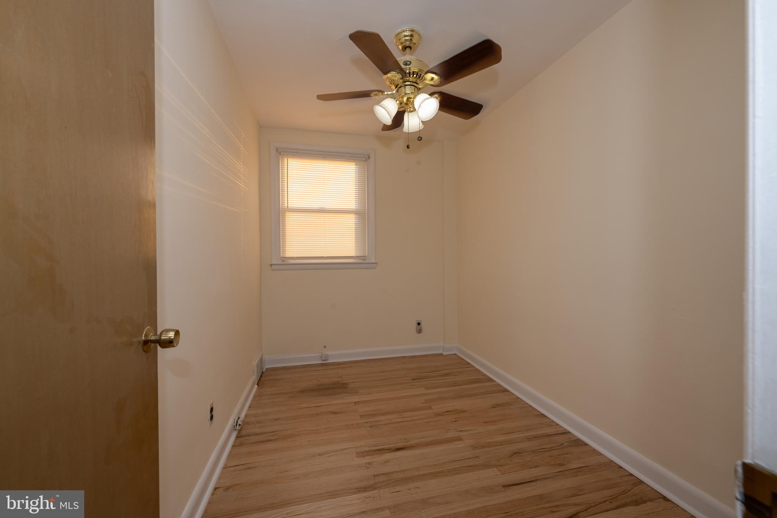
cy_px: 259
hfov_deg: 104.3
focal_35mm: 14
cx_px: 388
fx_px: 302
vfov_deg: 81.2
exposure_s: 1/100
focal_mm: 14
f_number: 9
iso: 800
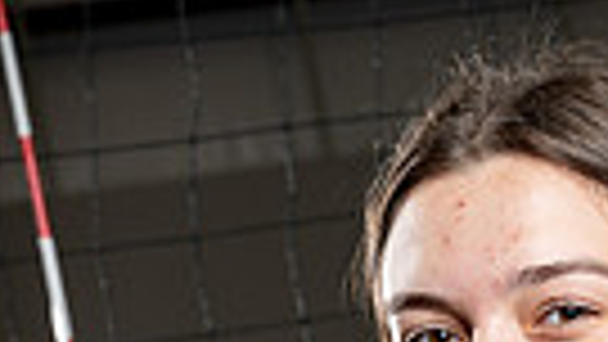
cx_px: 667
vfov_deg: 5.7
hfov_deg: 10.5
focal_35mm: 203
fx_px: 3273
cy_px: 868
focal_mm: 58
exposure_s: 1/250
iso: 100
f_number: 8
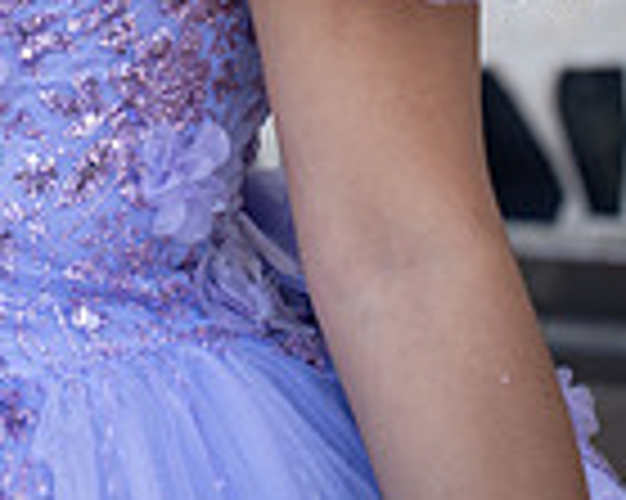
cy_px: -405
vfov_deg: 7.9
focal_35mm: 189
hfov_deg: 10.1
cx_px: -14
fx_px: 3499
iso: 250
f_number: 2.8
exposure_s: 1/250
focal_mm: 62
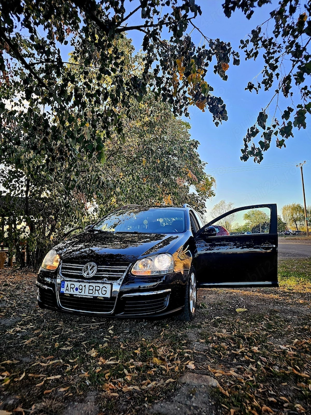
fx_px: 276
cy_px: 208
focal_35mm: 23
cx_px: 156
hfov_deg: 58.9
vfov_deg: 73.9
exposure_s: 1/182
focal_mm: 6.3
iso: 40
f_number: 1.7
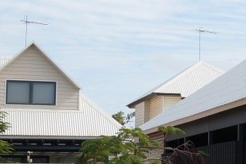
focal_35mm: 151
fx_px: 1034
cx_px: 527
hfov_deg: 11.8
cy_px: 109
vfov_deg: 9.0
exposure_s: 1/160
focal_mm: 21
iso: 100
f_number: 9
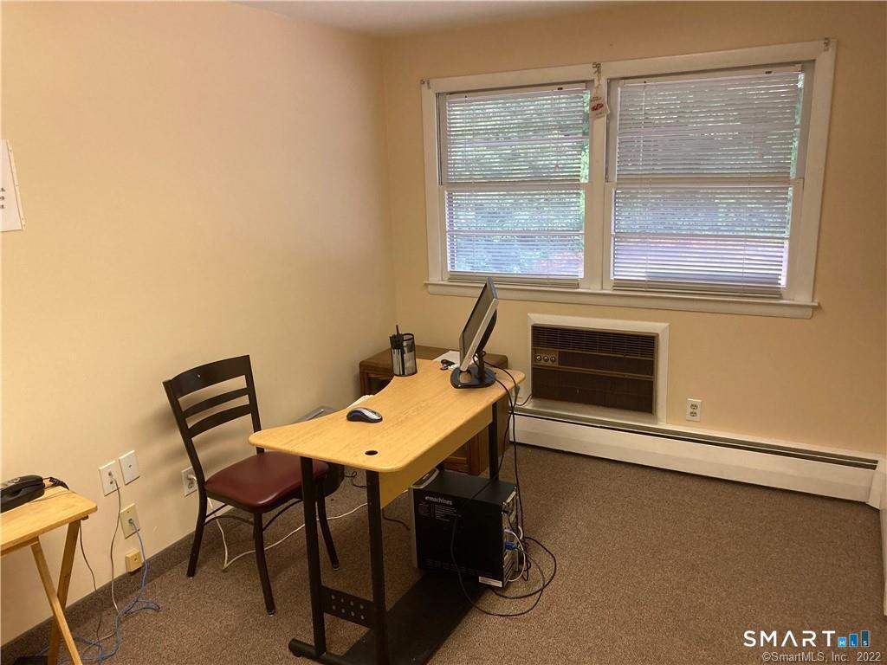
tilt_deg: -13.8
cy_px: 332
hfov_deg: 63.4
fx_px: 717
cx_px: 444
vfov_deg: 49.7
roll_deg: +1.1
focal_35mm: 28
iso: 160
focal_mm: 3.99
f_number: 1.8
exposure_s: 1/60
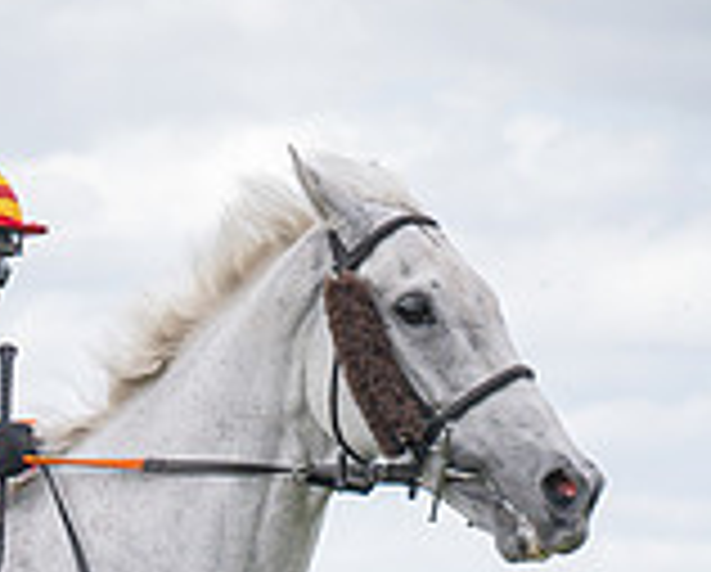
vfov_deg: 3.7
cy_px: 742
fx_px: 8770
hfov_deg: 4.6
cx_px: -317
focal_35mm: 416
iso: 400
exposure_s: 1/1600
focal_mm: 70
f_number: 4
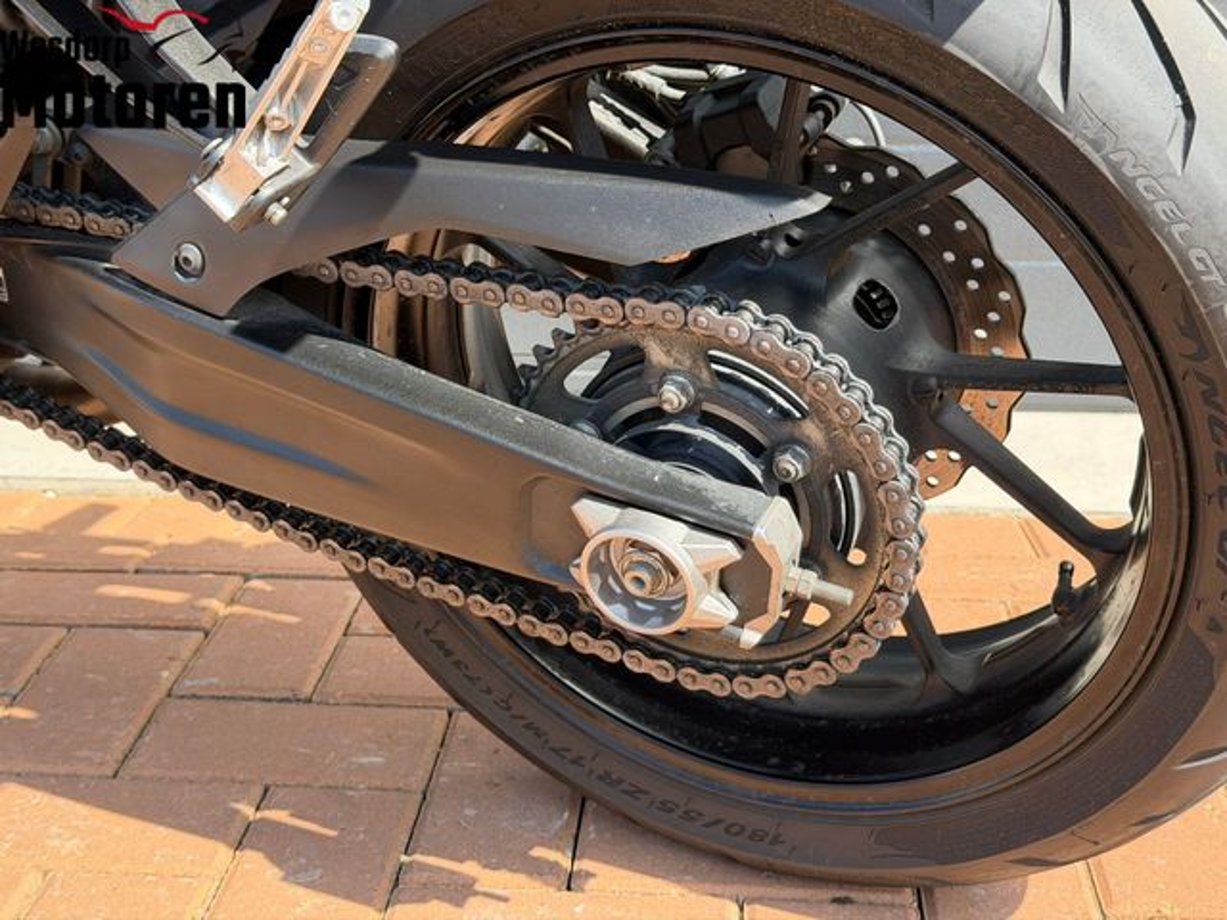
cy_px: 460
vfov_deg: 30.3
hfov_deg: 39.7
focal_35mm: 48
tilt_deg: -20.9
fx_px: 1701
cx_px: 614
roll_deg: -0.1
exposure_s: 1/1027
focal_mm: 6.76
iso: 100
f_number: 1.78
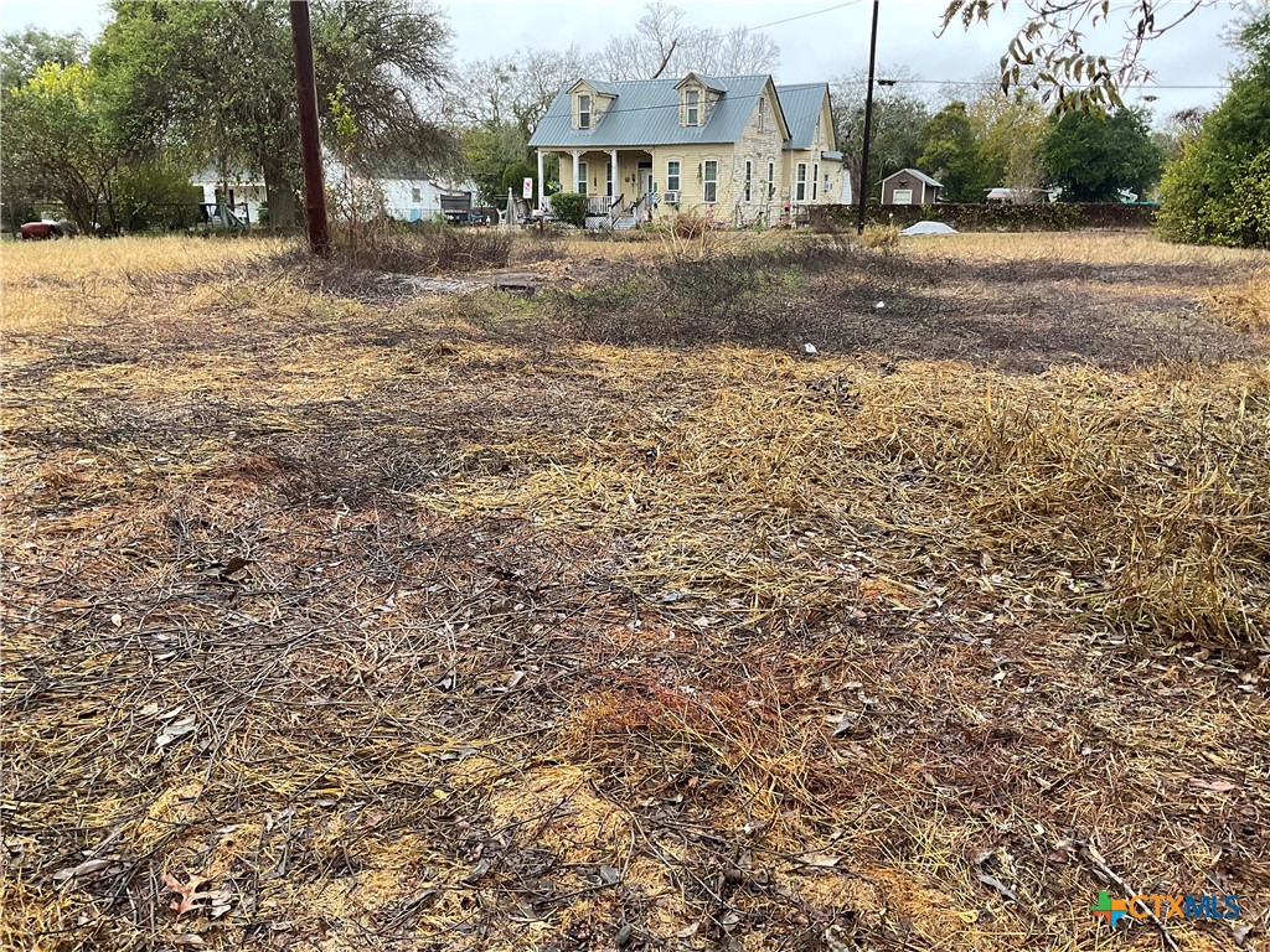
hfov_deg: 61.7
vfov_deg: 48.2
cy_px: 476
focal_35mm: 29
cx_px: 635
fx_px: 1064
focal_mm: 3
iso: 64
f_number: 1.8
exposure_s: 1/92
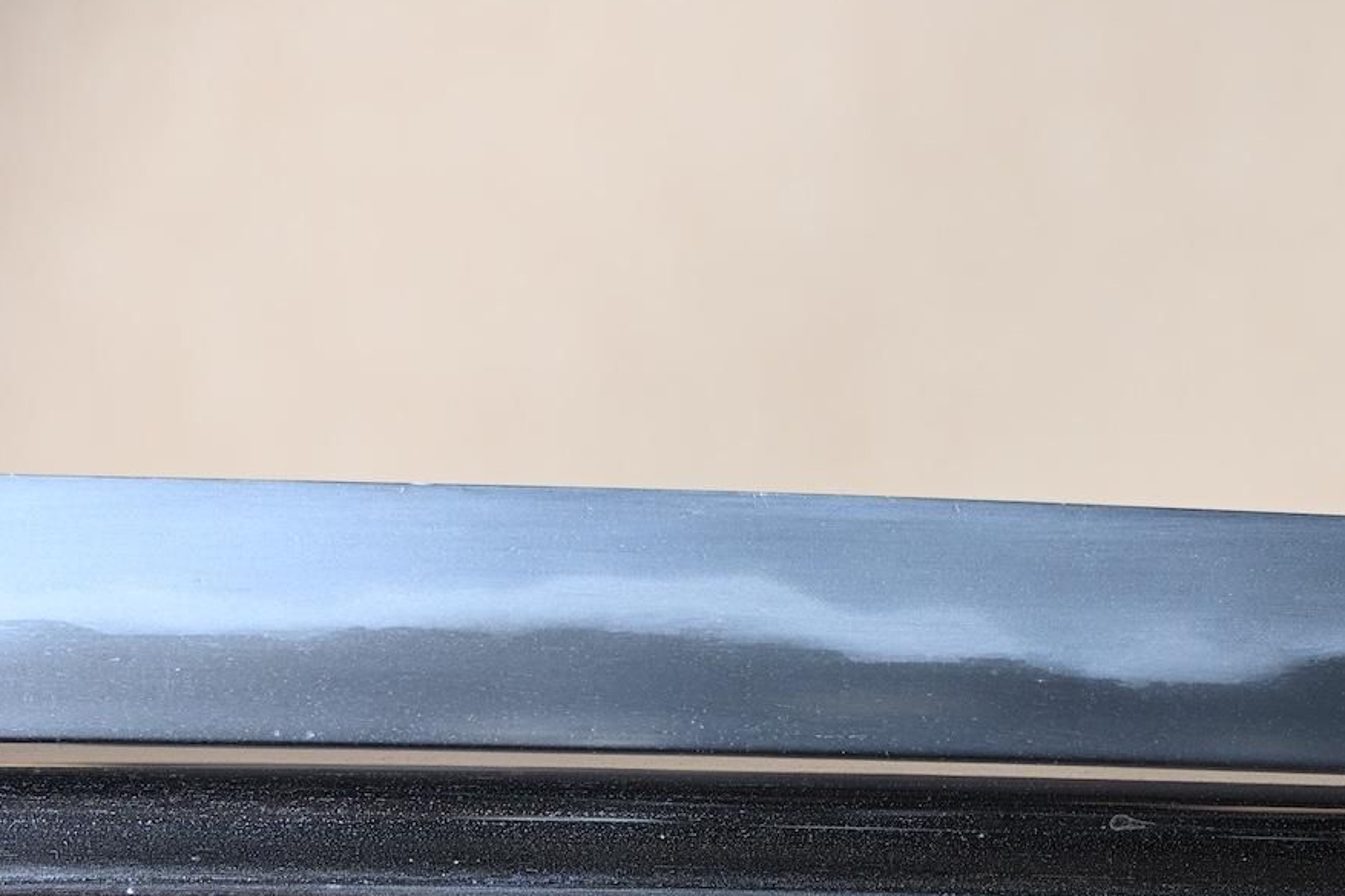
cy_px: 671
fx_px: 6797
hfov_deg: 11.3
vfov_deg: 7.5
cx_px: 1017
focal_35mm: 182
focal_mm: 76
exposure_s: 1/2
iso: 100
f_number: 5.3
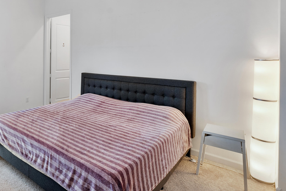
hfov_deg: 67.0
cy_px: 58
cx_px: 58
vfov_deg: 51.8
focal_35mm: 24
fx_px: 191
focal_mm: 10
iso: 160
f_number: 11
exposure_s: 1/5
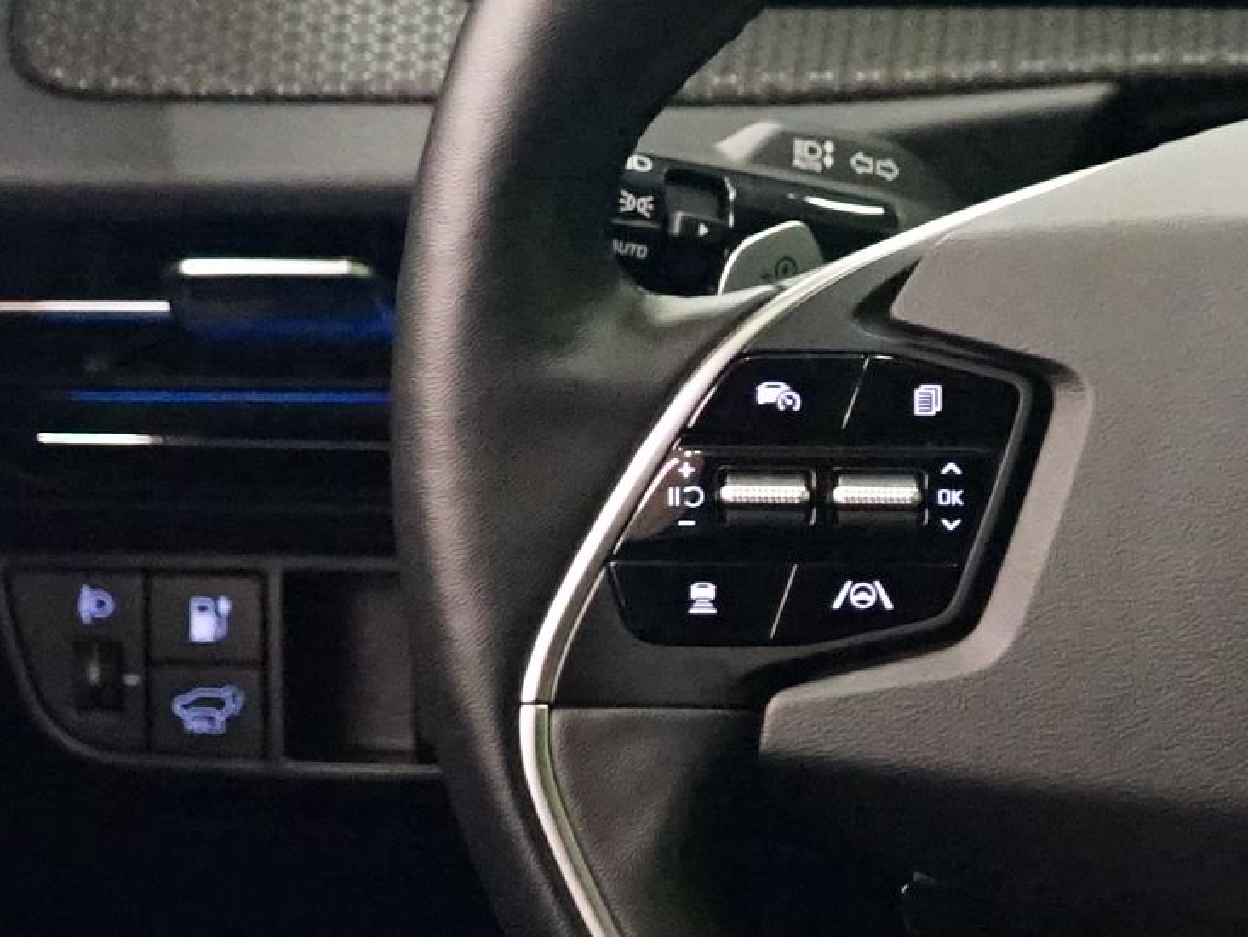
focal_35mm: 160
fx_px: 5769
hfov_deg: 12.0
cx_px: 1585
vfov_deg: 9.2
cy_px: 884
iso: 6400
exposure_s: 1/30
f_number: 4
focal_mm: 31
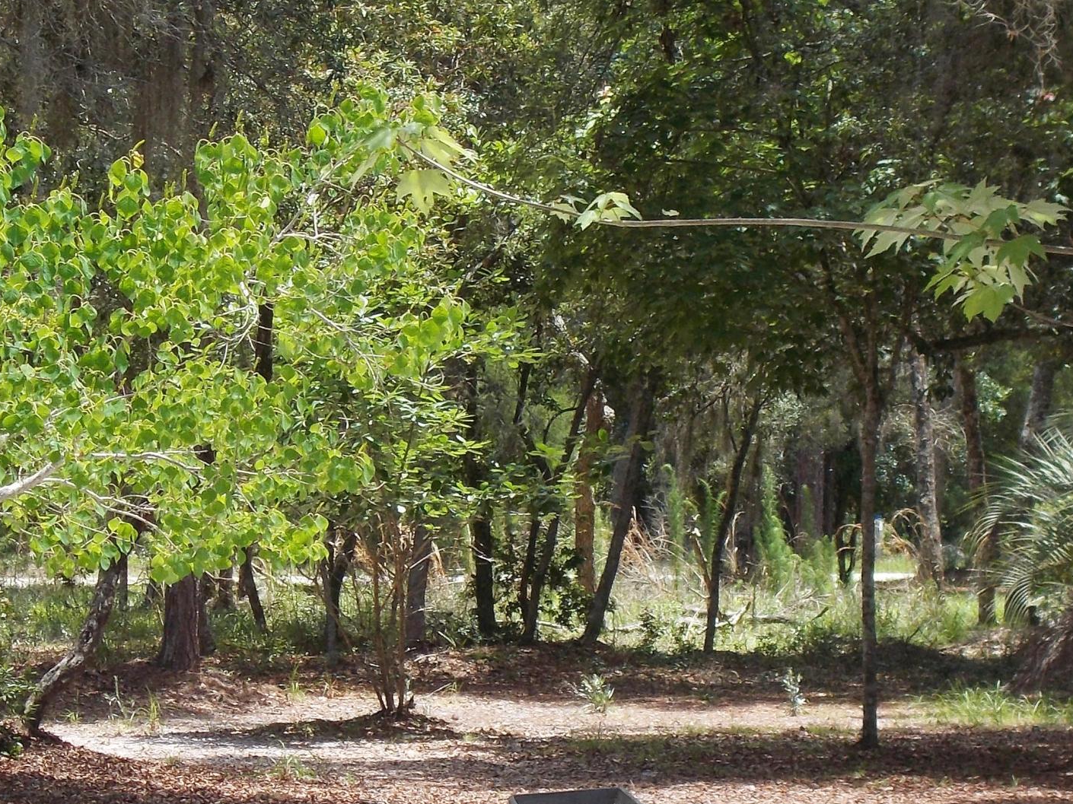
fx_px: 5672
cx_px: 308
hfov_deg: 10.8
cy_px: 491
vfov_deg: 8.1
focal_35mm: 183
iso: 80
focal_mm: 15.4
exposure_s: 1/100
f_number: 6.3
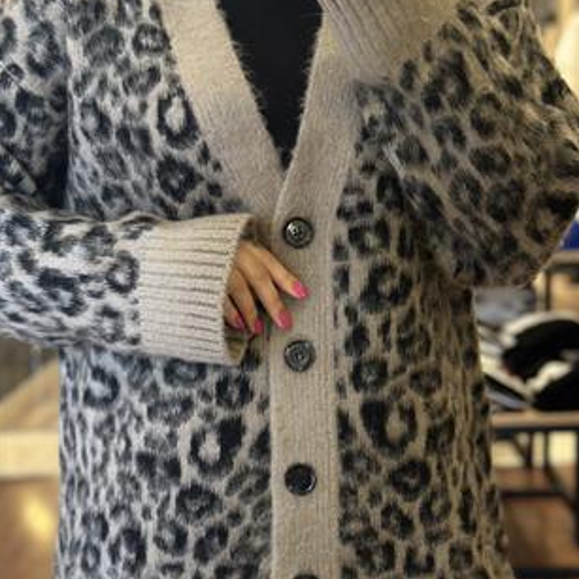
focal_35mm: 57
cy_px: 369
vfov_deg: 29.9
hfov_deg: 30.0
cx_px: 290
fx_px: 1079
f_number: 1.78
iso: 125
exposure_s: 1/66
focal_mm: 6.86
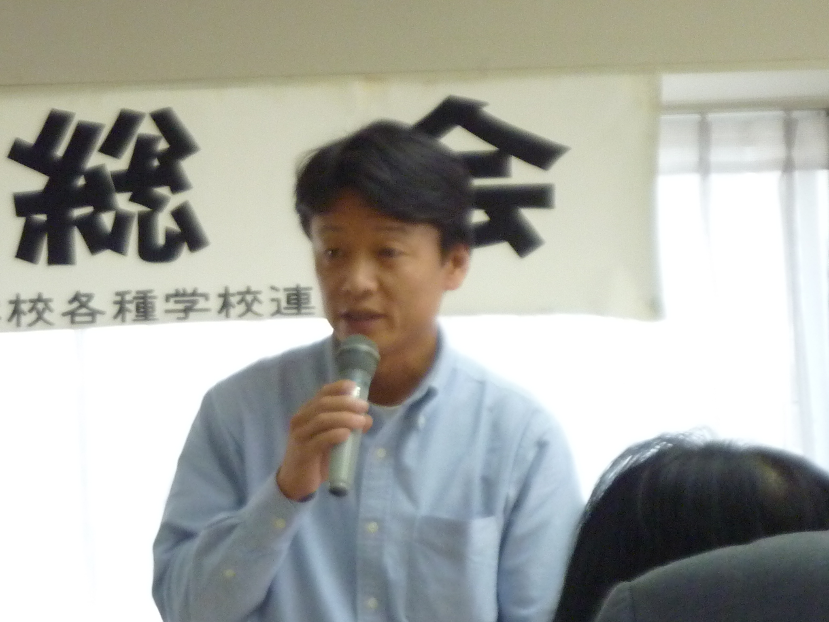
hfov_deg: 8.0
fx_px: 5915
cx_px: 414
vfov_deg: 6.0
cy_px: 311
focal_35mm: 247
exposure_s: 1/50
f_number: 4.5
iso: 320
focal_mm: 22.5
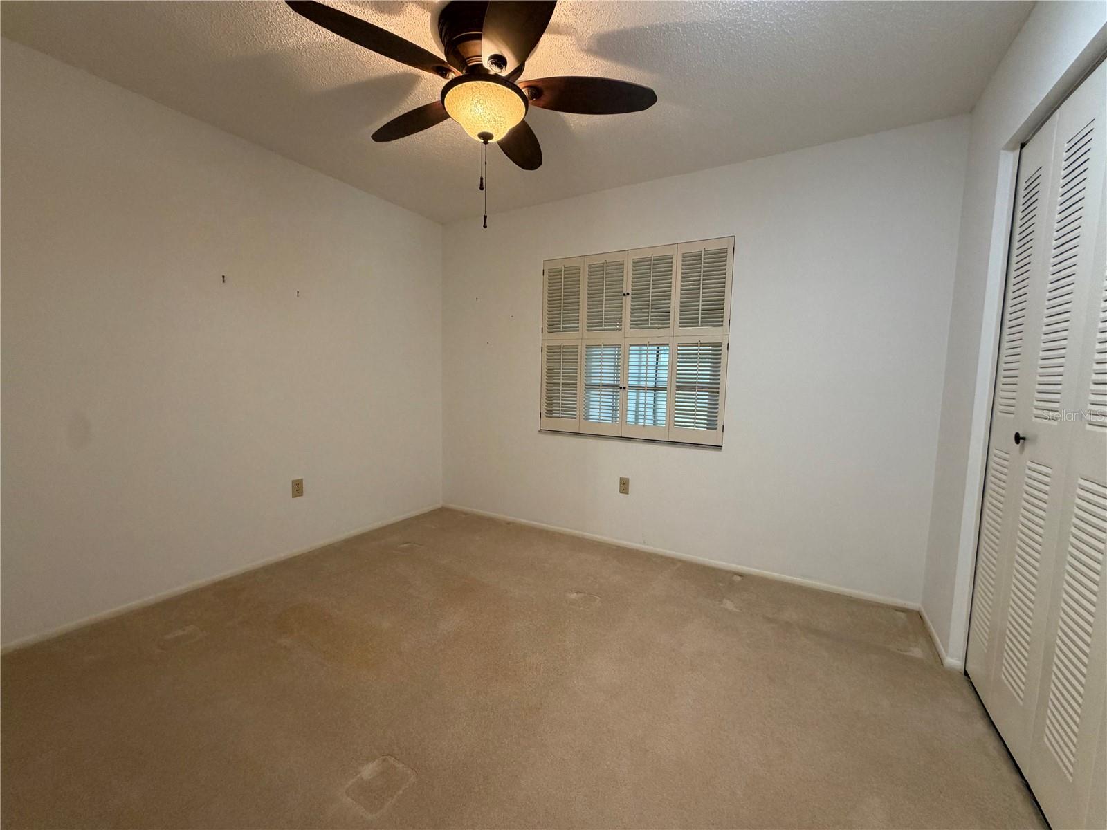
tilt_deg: -4.6
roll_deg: -0.6
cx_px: 554
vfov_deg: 85.7
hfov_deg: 102.1
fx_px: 448
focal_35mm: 14
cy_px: 415
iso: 200
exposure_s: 1/60
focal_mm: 2.22
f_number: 2.2
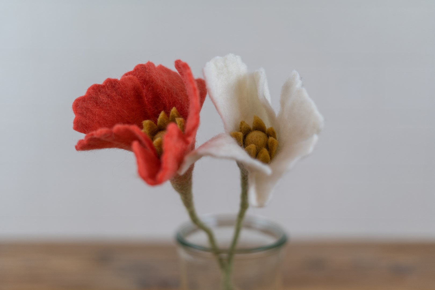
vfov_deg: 27.0
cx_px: 218
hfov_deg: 39.6
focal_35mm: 50
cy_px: 145
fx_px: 604
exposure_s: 1/200
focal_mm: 50
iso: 250
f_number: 2
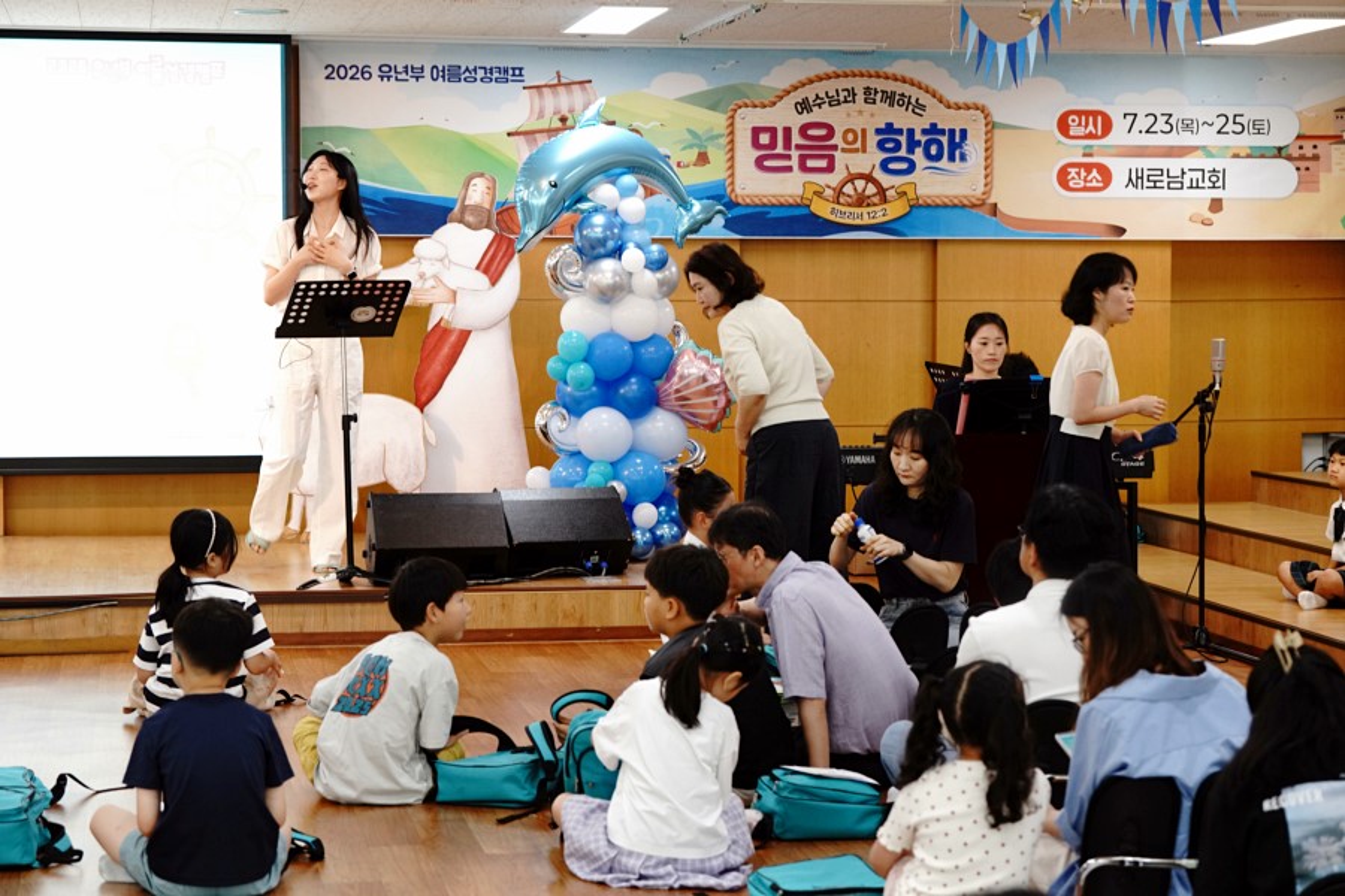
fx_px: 2914
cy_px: 448
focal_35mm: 78
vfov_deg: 17.5
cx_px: 672
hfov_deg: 26.0
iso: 2000
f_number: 4.5
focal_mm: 78
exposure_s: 1/160
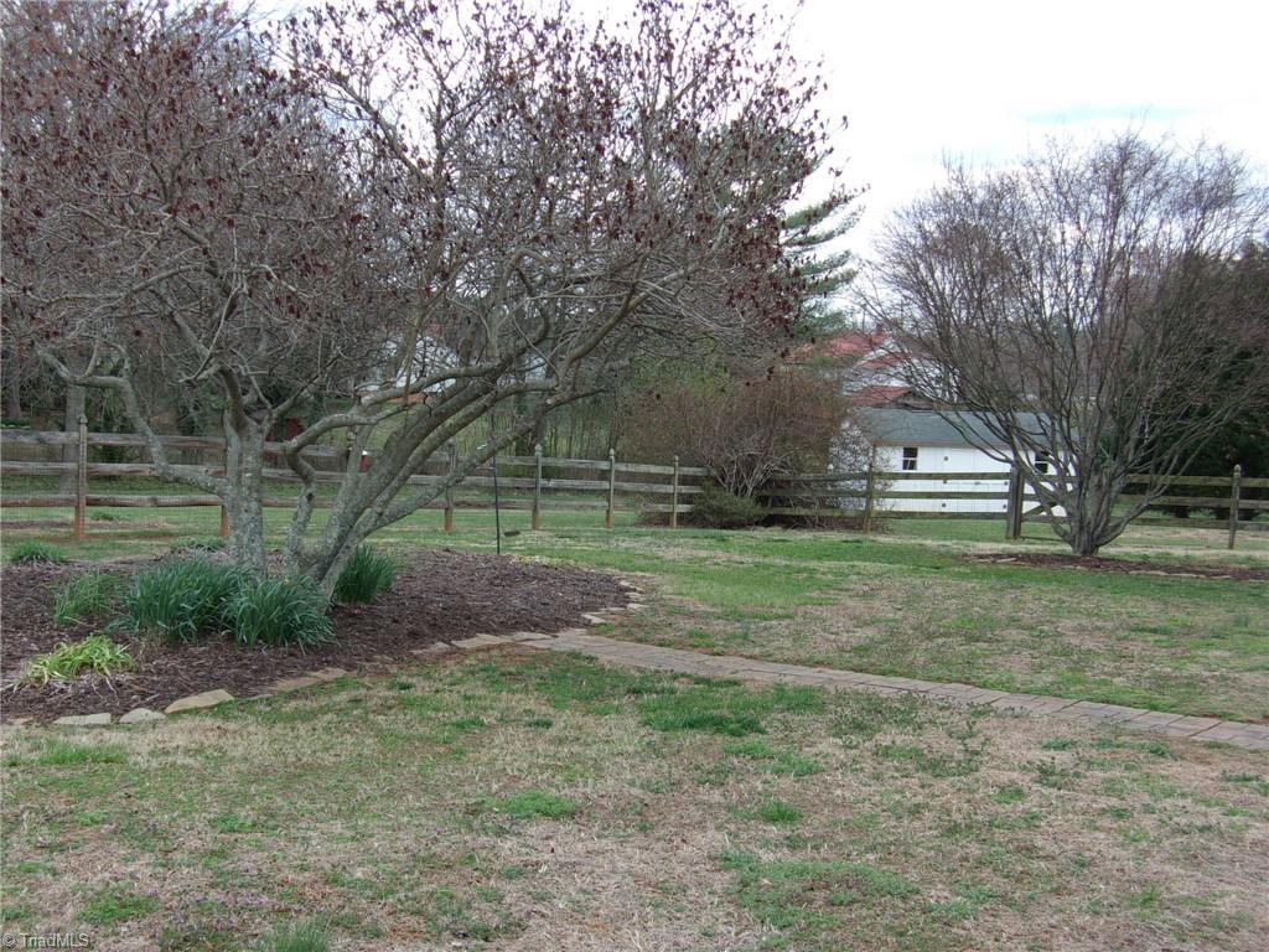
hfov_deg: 44.8
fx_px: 1540
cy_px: 476
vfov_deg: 34.3
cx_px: 634
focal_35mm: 42
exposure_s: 1/170
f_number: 3.7
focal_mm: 7.6
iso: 80
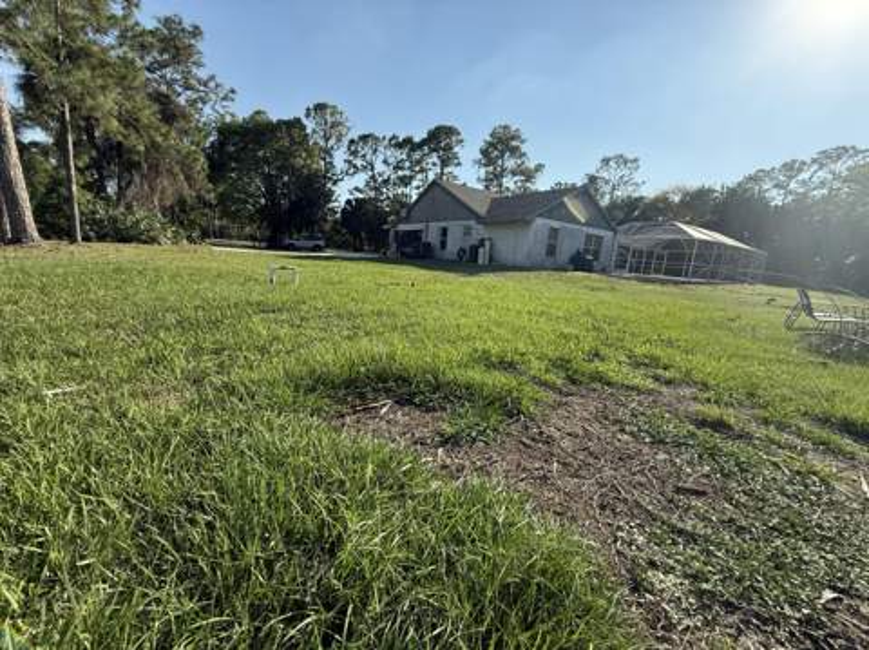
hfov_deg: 102.1
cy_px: 325
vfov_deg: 85.6
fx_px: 351
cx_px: 434
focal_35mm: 14
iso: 64
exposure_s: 1/1211
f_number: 2.2
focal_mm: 2.22
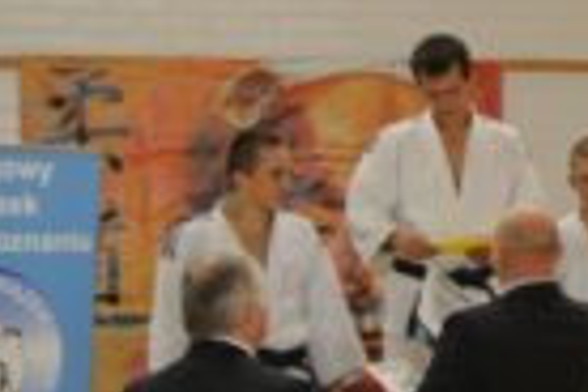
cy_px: 247
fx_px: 1846
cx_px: 669
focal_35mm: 113
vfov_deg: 12.1
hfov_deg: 17.4
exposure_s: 1/60
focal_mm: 14.5
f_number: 4
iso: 280
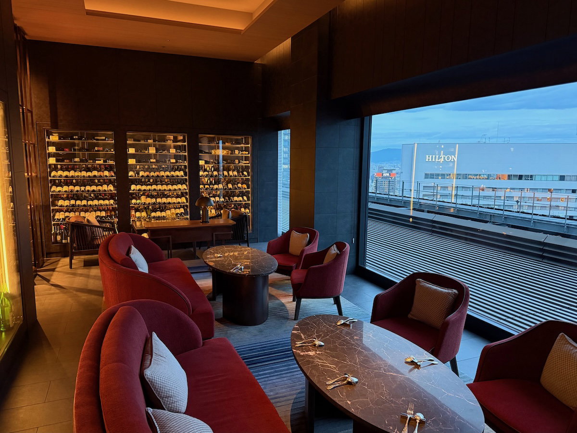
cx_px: 288
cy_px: 216
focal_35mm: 24
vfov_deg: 56.8
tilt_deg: -8.5
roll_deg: +0.6
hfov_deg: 71.6
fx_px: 400
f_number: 1.78
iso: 800
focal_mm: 6.76
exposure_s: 1/50
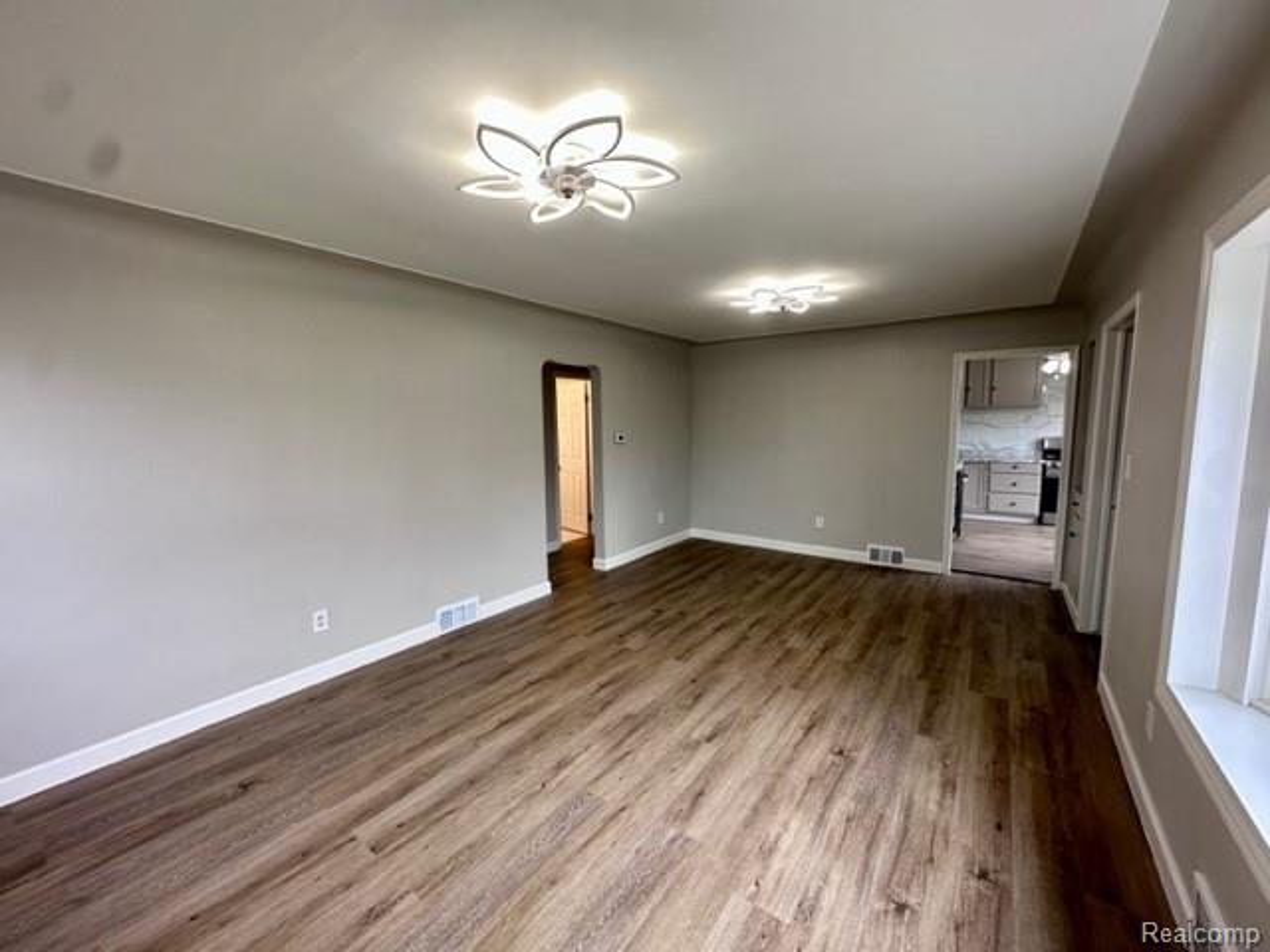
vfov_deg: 85.7
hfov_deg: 102.1
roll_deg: +1.0
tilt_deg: -6.5
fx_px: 514
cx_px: 635
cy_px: 476
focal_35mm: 14
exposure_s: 1/99
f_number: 2.2
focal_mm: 2.22
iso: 80
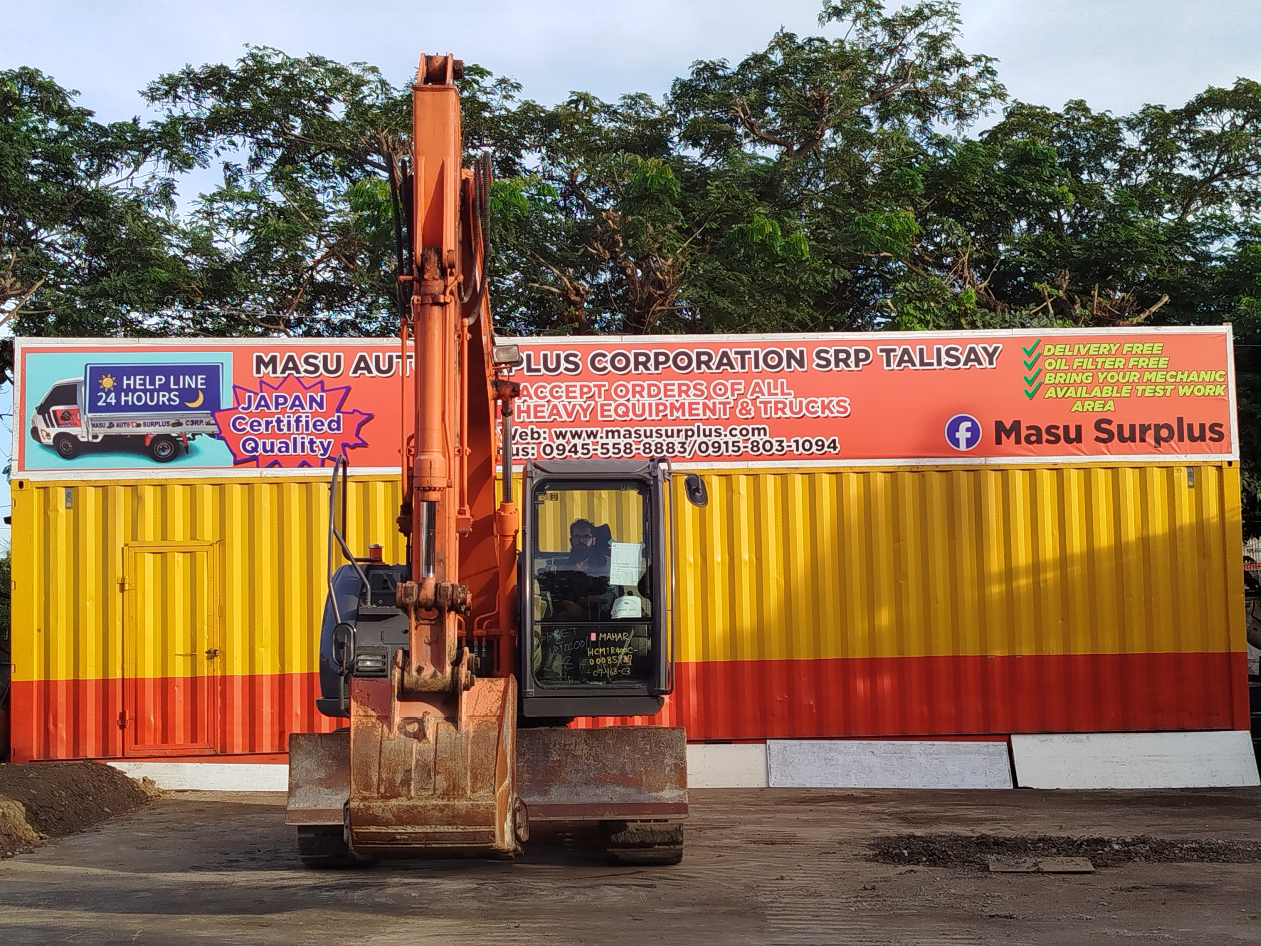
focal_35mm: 53
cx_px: 630
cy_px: 473
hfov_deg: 36.2
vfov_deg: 27.5
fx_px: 1931
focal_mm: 5.31
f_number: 1.7
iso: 50
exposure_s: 1/352
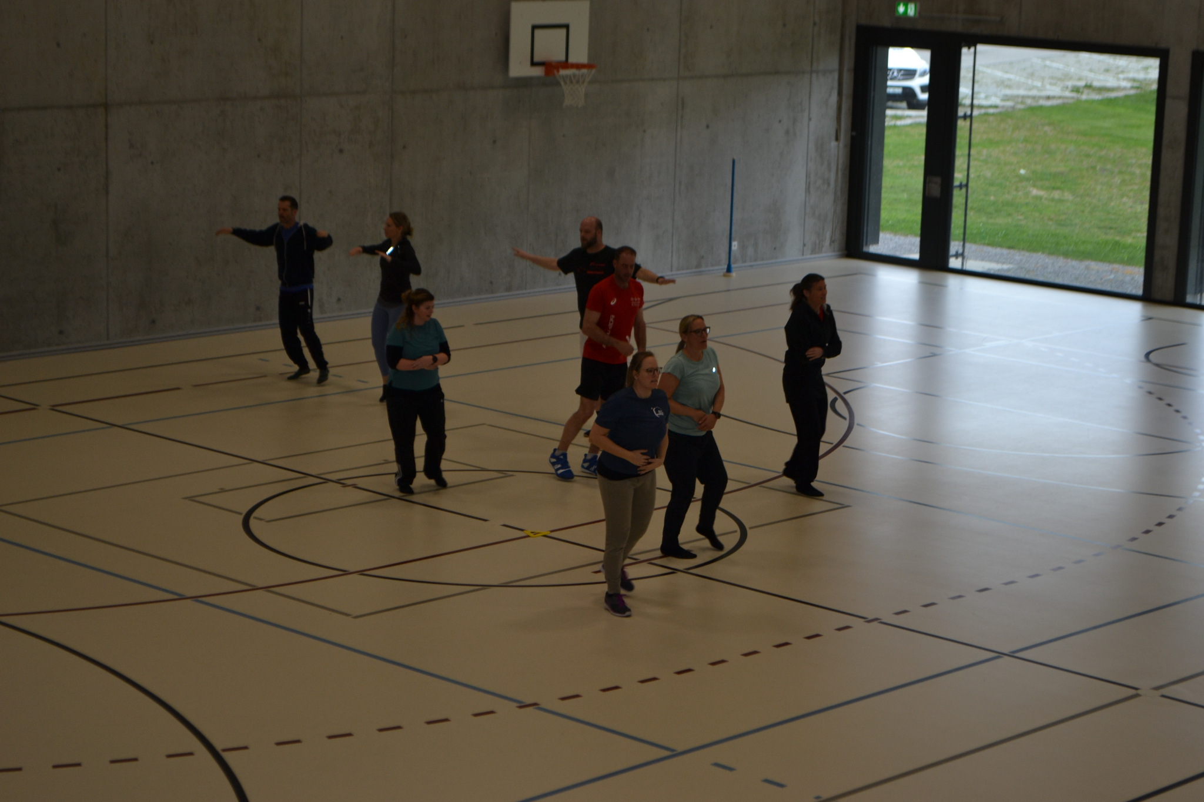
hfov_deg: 24.6
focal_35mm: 82
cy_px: 401
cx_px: 602
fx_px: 2759
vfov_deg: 16.6
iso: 250
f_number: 5.6
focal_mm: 55
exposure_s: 1/125
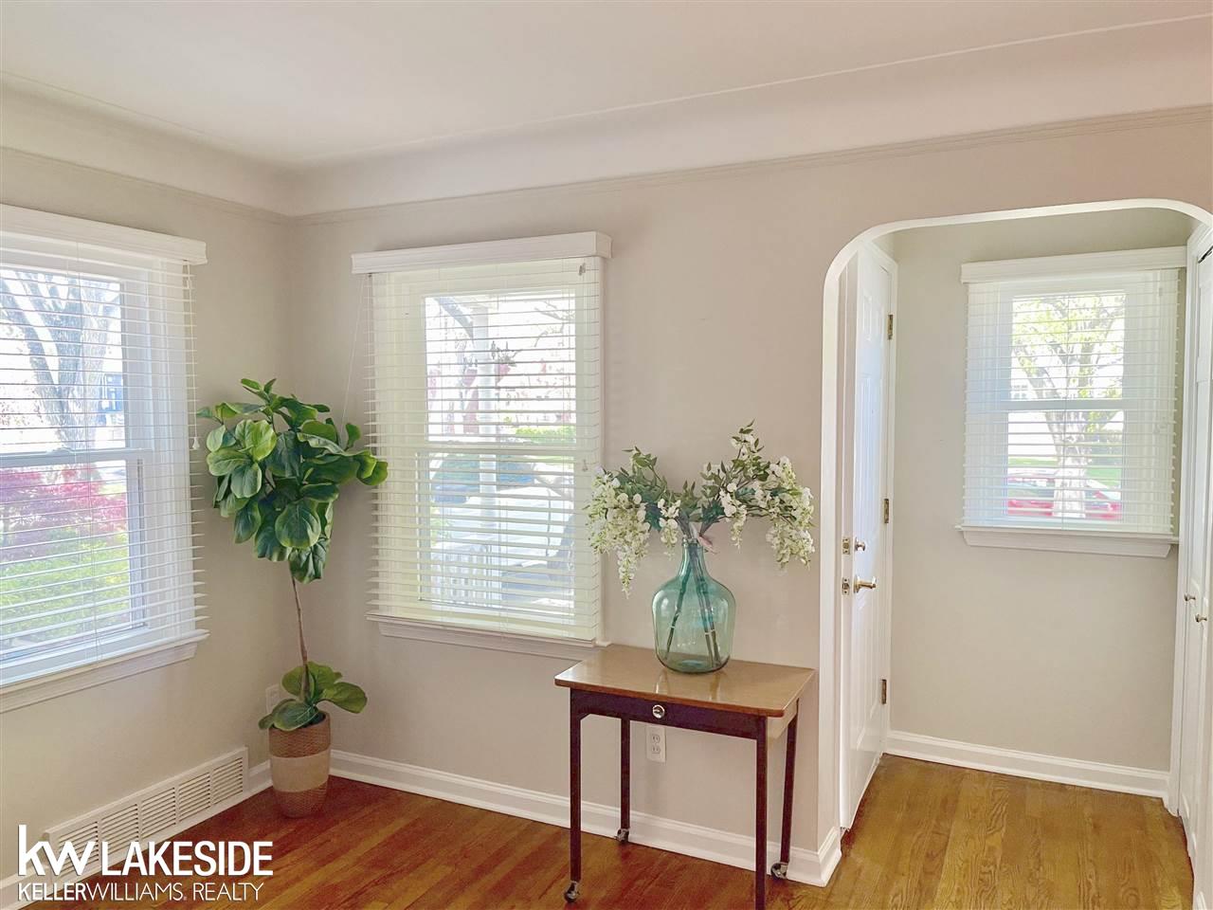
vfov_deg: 53.1
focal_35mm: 26
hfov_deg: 67.3
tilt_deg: -3.2
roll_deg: +0.4
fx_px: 911
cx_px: 606
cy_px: 455
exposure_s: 1/60
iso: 100
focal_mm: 5.1
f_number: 1.6
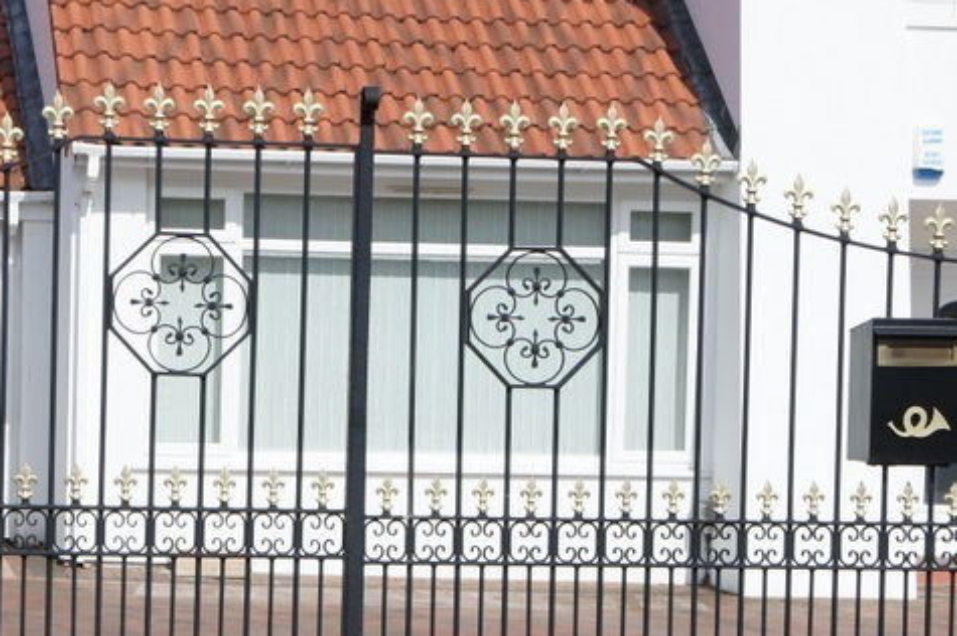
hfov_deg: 16.4
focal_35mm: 125
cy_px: 470
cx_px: 304
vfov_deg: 10.9
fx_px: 3321
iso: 200
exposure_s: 1/500
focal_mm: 44
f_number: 9
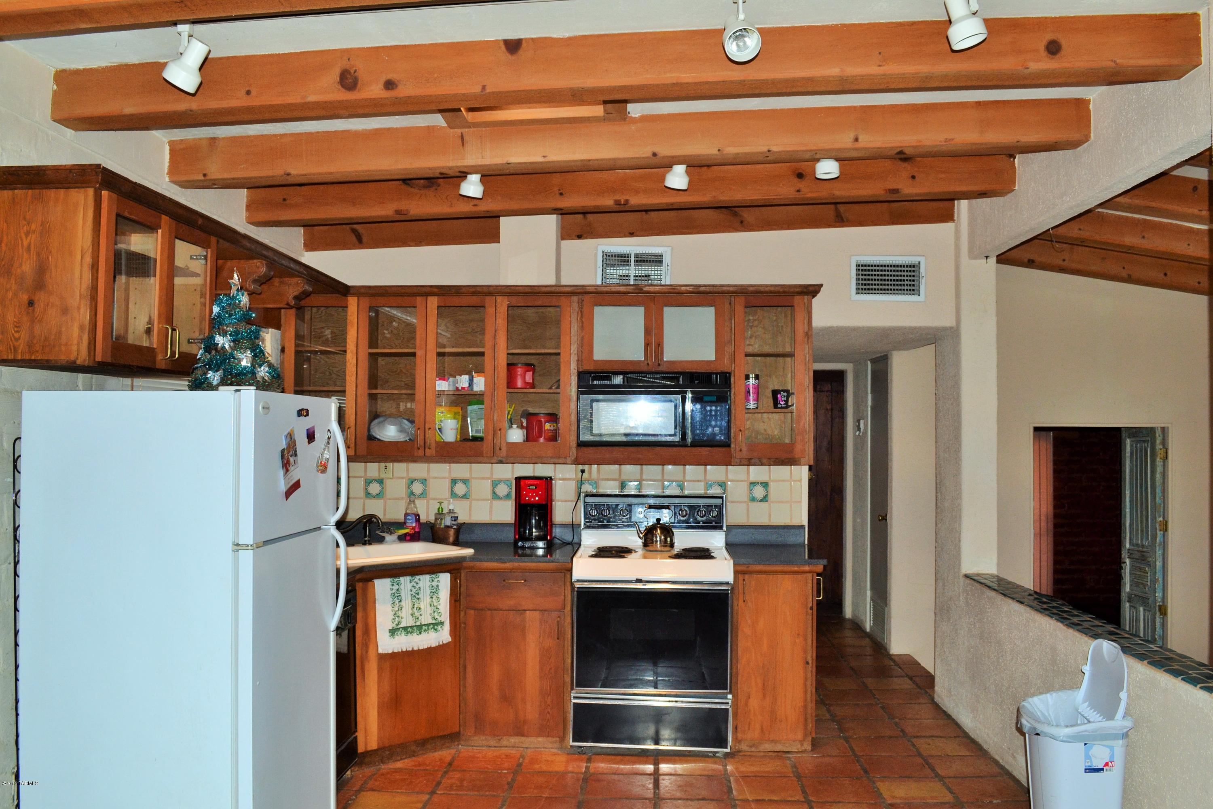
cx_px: 606
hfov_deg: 61.9
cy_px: 404
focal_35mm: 30
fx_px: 1011
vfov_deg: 43.6
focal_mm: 20
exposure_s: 1/60
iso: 640
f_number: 8
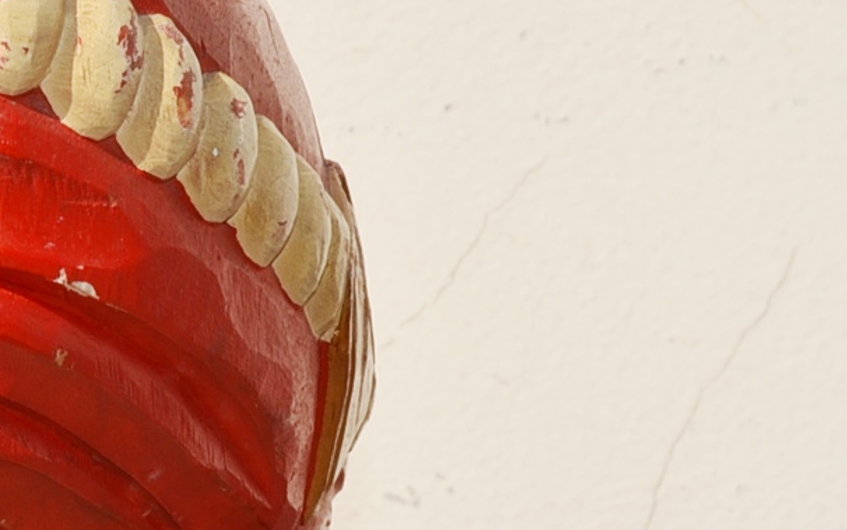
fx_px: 5012
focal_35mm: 217
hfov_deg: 9.5
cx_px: -317
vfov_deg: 6.0
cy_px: 639
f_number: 9
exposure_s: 1/250
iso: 100
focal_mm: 35
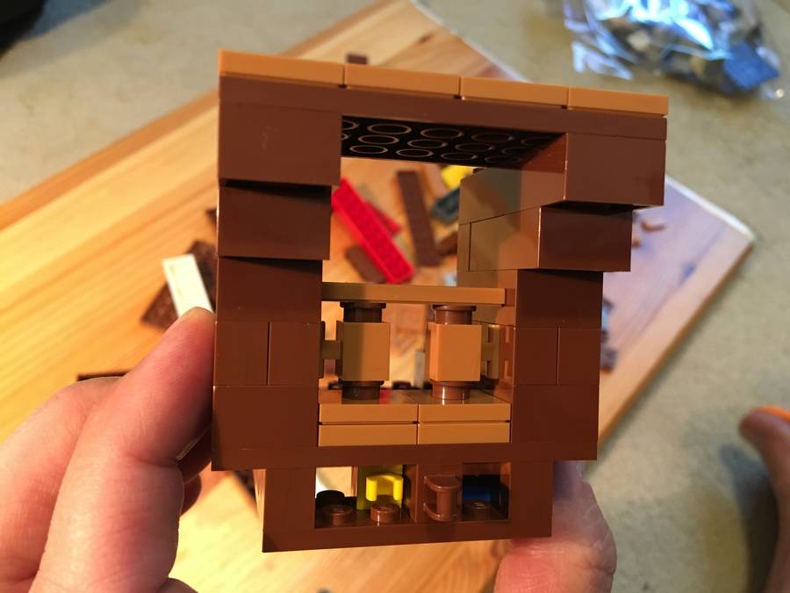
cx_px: 395
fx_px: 662
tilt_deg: -56.2
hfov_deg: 61.7
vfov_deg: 48.2
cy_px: 296
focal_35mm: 29
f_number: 2.2
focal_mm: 4.15
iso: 160
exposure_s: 1/33
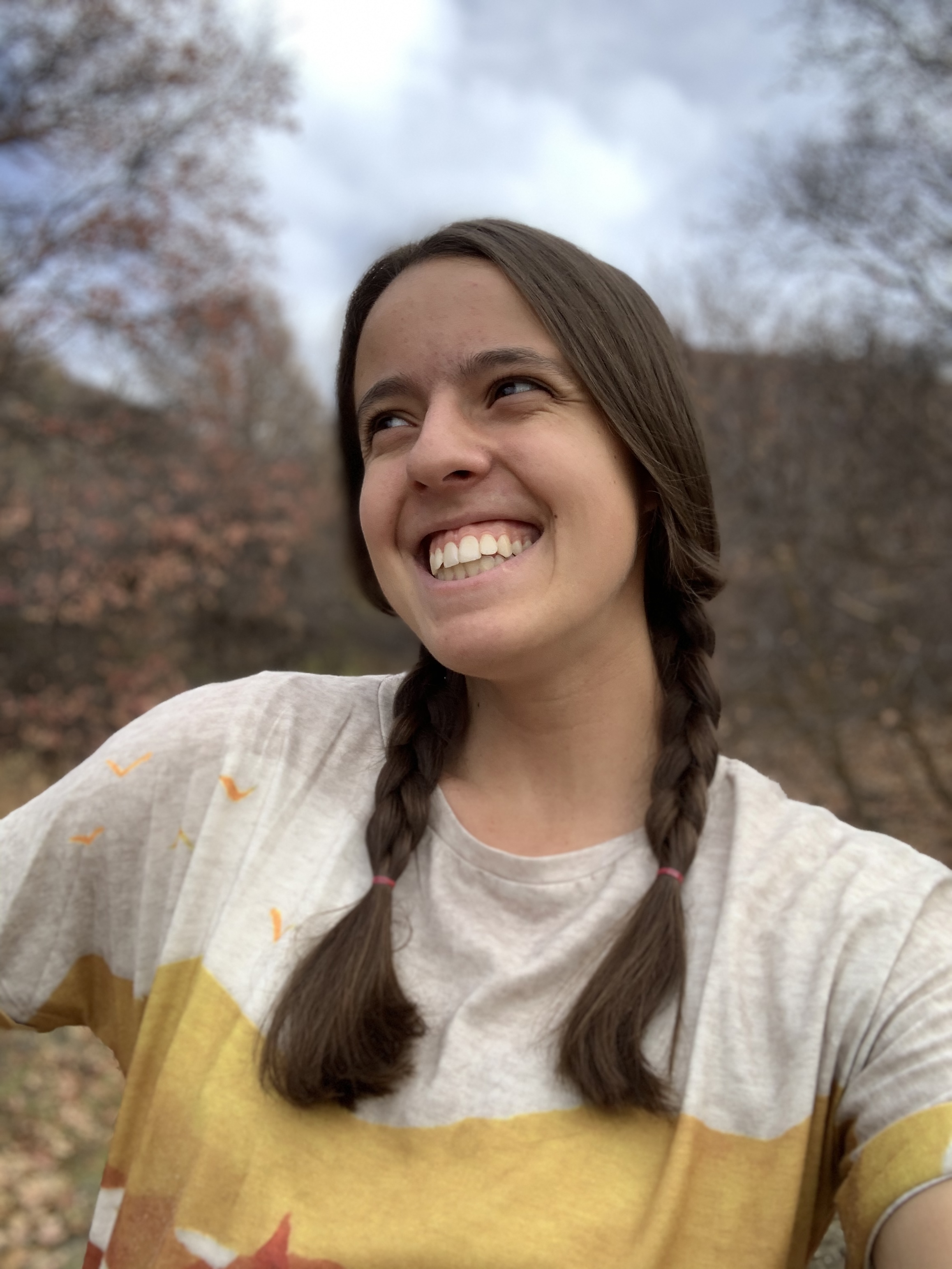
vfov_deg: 56.8
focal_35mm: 32
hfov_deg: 44.2
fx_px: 1173
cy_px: 634
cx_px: 476
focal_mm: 2.87
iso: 16
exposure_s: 1/203
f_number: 2.2
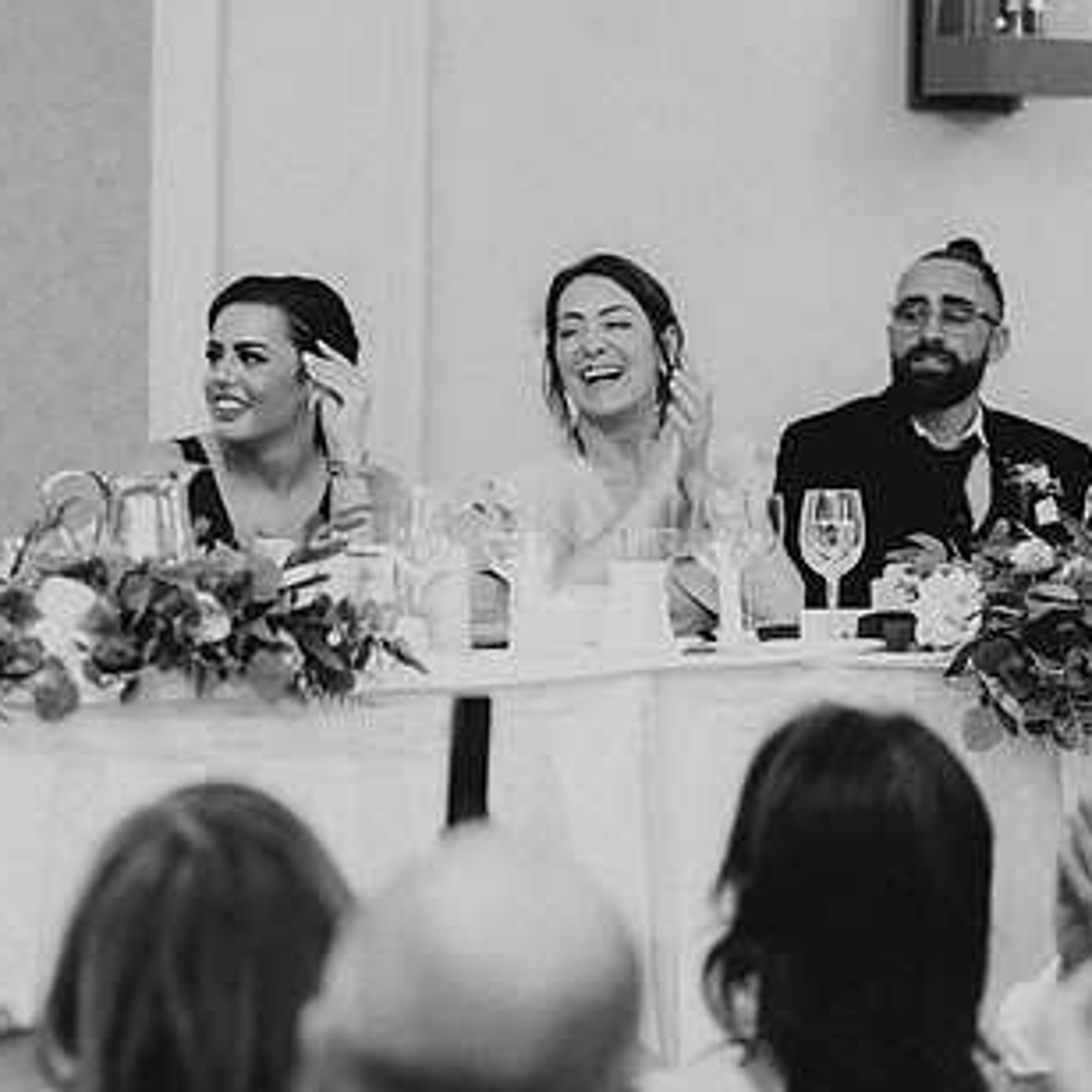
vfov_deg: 12.8
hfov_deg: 12.8
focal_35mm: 136
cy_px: 505
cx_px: 184
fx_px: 4854
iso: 2000
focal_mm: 85
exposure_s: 1/125
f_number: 2.8
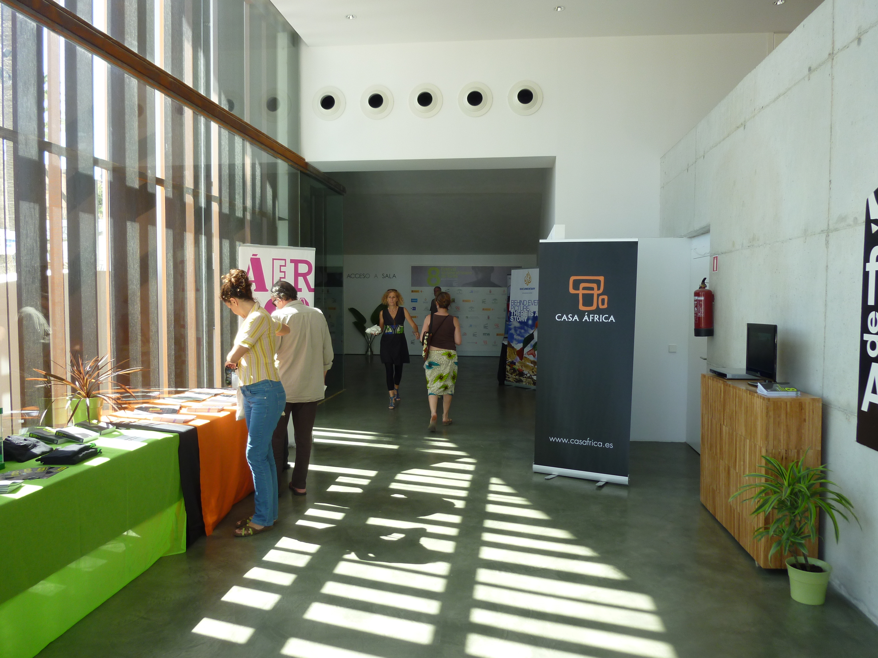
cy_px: 329
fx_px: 634
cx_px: 439
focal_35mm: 25
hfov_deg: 69.4
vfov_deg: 54.9
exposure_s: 1/60
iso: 80
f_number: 3.3
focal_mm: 4.5
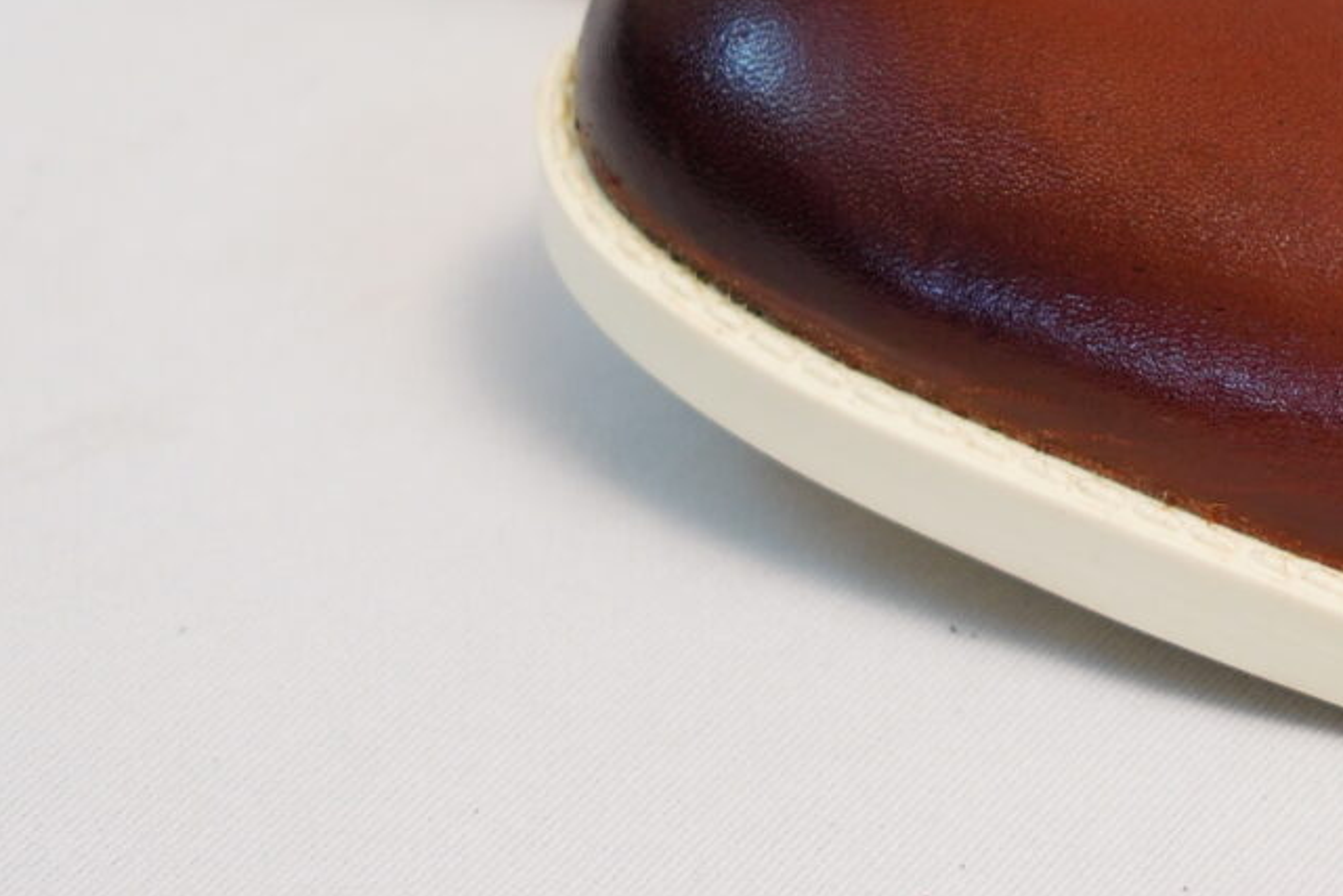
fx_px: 13283
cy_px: -483
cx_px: 2275
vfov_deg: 3.8
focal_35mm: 356
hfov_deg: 5.7
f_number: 5
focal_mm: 89
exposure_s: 1/125
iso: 640
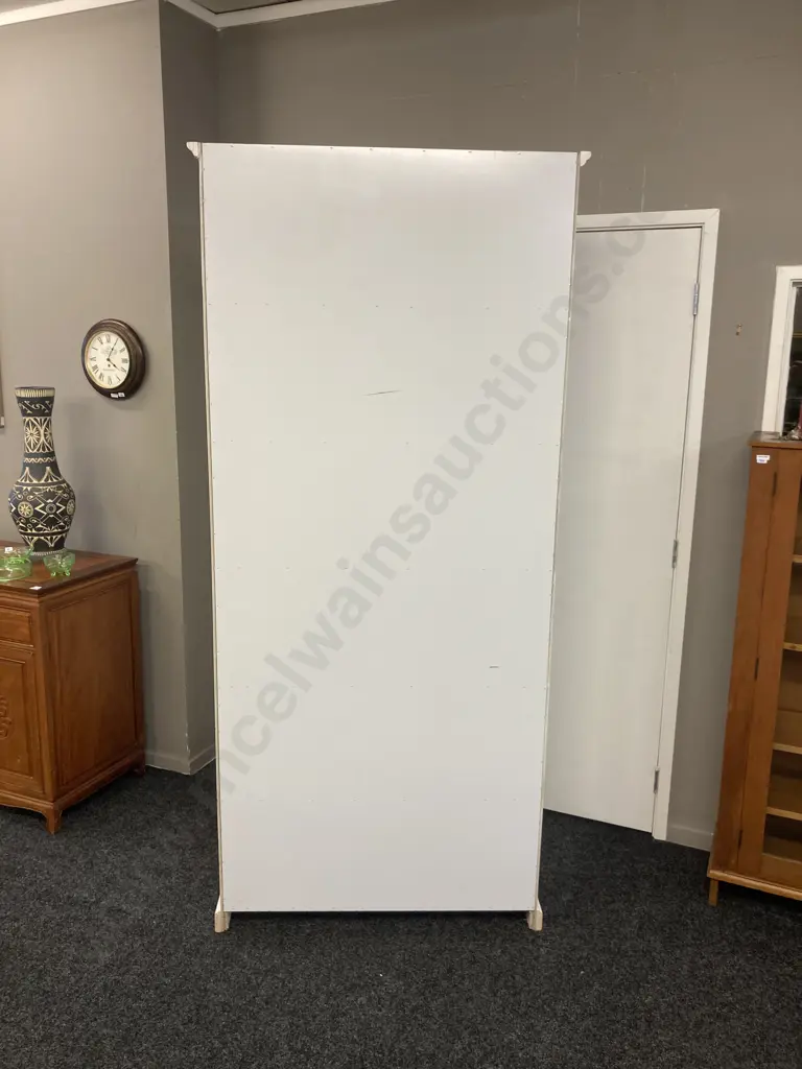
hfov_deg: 49.7
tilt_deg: -12.2
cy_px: 534
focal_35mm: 28
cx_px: 401
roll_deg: -2.1
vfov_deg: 63.4
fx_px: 865
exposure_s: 1/50
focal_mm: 3.99
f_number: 1.8
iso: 64
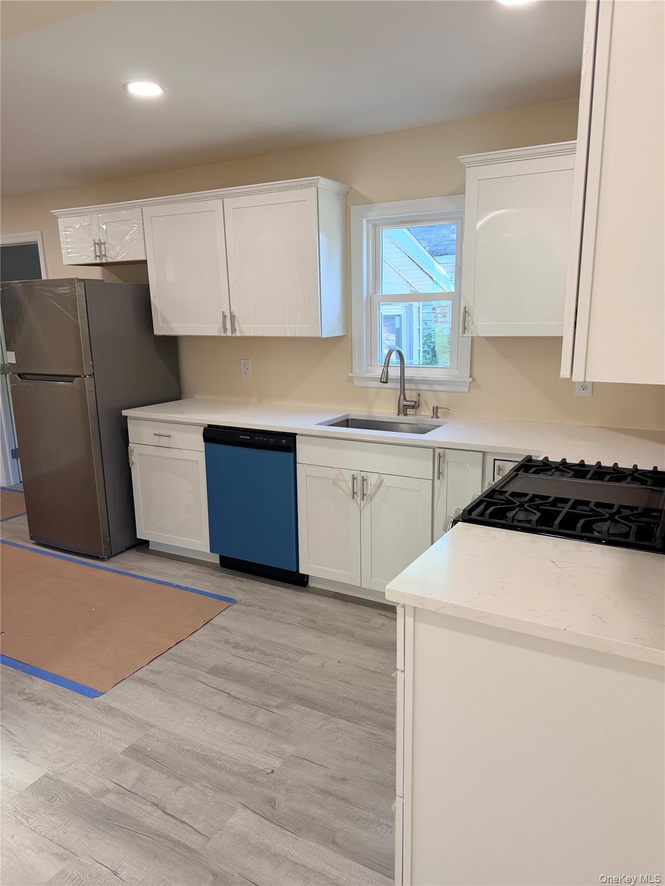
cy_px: 443
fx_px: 615
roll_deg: +1.0
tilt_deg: -10.8
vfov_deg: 71.6
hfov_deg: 56.8
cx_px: 332
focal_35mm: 24
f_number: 1.78
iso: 125
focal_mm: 6.76
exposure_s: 1/121
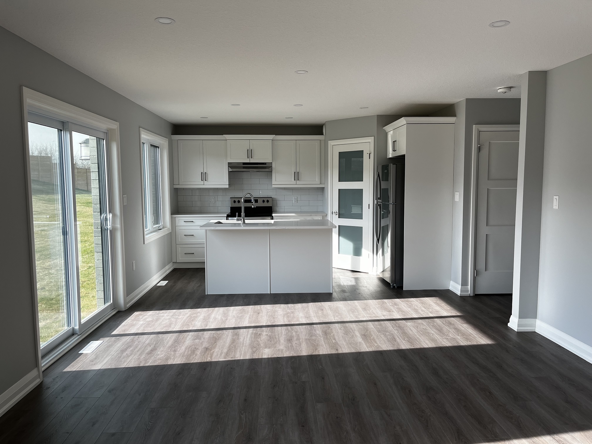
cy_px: 222
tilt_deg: -5.0
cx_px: 296
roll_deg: +0.6
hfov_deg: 67.3
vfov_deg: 53.1
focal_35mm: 26
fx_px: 445
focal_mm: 5.1
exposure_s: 1/355
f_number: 1.6
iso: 50
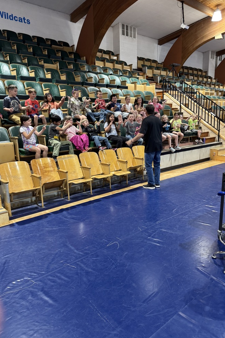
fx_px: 244
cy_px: 174
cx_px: 120
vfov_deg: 69.4
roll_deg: +1.0
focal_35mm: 26
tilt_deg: -12.5
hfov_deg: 49.5
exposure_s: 1/60
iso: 250
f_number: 1.78
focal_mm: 6.76
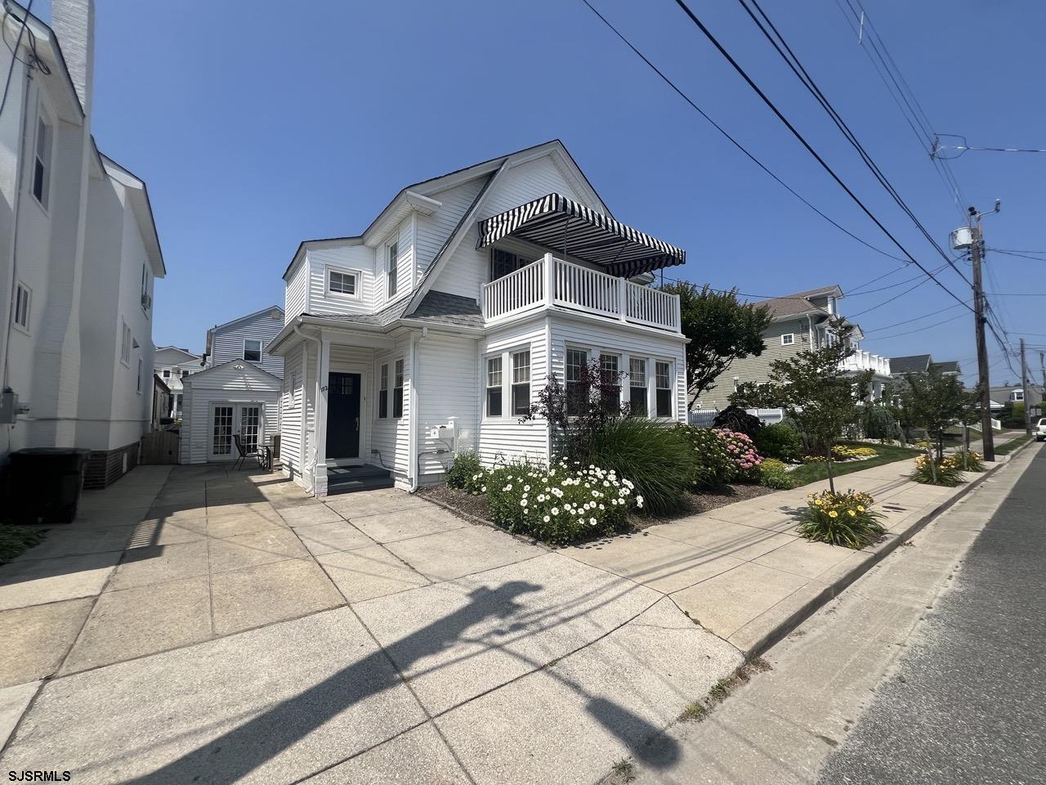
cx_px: 523
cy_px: 392
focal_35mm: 13
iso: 32
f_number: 1.8
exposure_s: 1/2874
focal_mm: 1.57
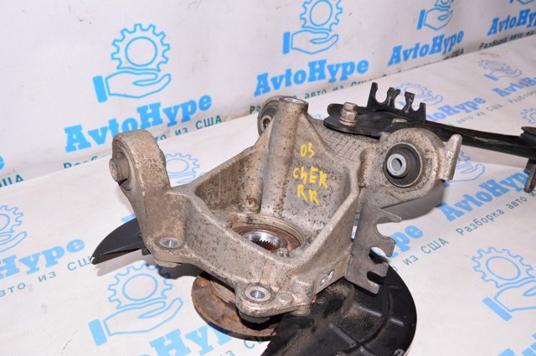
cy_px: 178
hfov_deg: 57.3
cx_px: 268
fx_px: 491
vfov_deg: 39.9
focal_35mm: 33
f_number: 8
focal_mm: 22
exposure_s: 1/160
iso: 1600
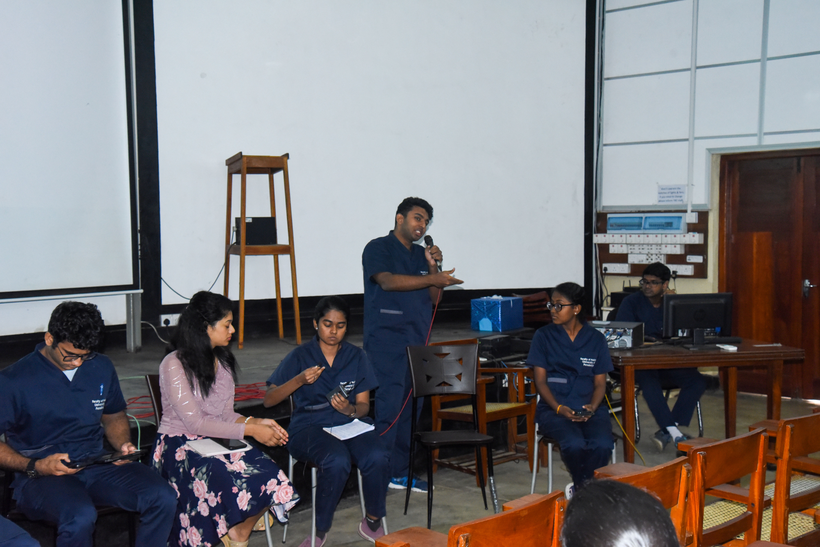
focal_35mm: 48
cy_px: 274
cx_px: 410
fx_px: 1094
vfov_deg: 28.1
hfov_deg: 41.1
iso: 3600
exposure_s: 1/100
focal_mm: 48
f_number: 6.3
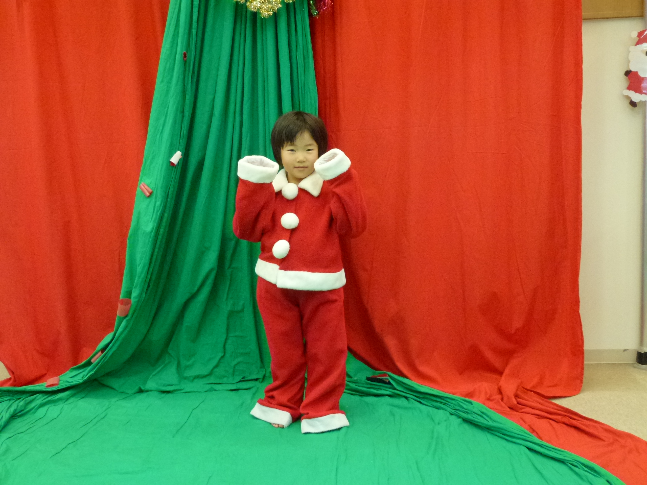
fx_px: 673
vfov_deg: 39.7
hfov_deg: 51.4
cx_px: 324
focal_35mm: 36
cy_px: 242
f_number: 3.7
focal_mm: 6.4
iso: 500
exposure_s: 1/60
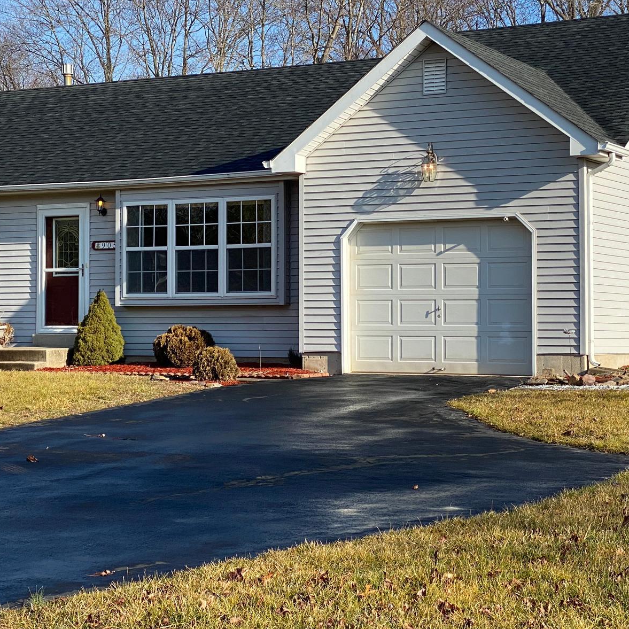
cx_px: 249
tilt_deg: +2.5
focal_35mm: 80
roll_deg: -0.2
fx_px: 1645
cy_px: 270
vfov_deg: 21.6
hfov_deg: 21.6
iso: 20
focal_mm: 6
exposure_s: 1/1229
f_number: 2
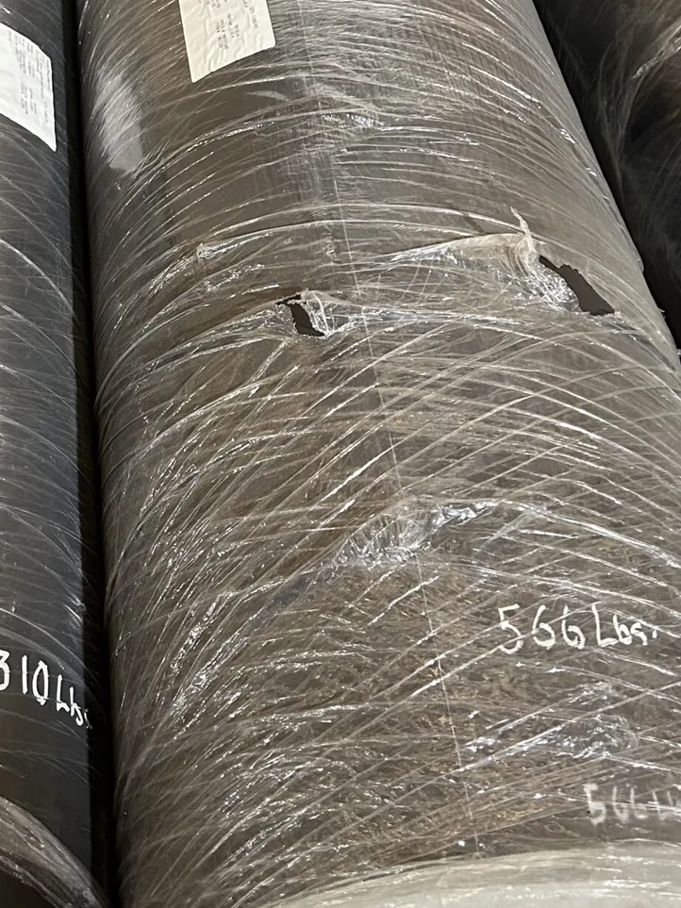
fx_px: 1417
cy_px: 234
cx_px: 148
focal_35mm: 54
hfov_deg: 26.6
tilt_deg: -48.9
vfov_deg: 34.8
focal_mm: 5.7
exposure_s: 1/60
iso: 250
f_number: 1.5
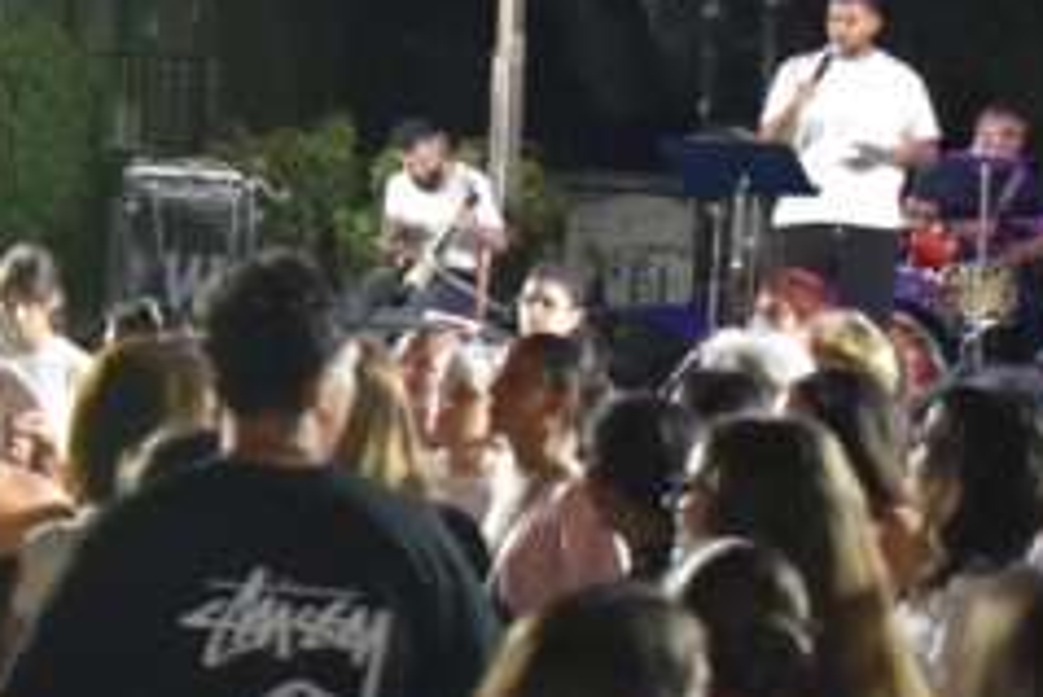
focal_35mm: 116
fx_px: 3363
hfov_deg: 16.3
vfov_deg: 11.8
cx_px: -438
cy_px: 81
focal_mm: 18
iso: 1600
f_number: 3.5
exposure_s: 1/60
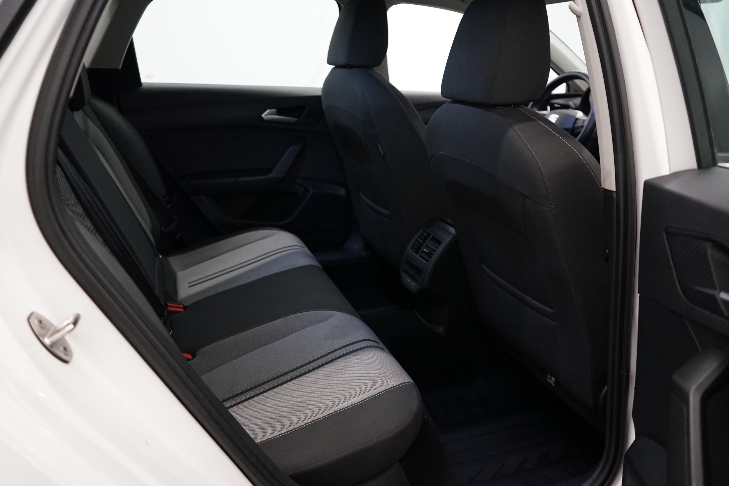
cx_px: 364
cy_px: 243
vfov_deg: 46.4
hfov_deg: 65.5
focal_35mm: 28
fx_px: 567
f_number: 3.5
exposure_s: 1/160
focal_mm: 28
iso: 2500
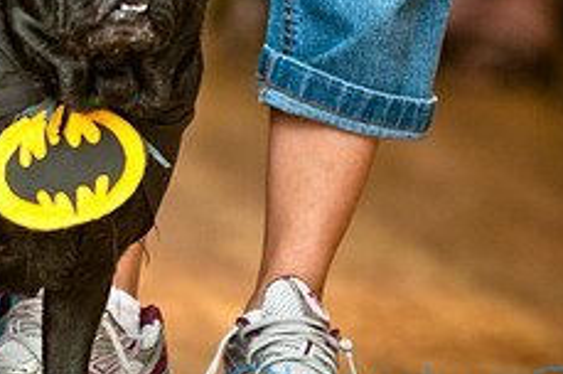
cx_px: -91
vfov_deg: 1.8
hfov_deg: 2.7
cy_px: 48
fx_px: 11869
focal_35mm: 760
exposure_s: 1/200
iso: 200
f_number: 2.8
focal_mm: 200
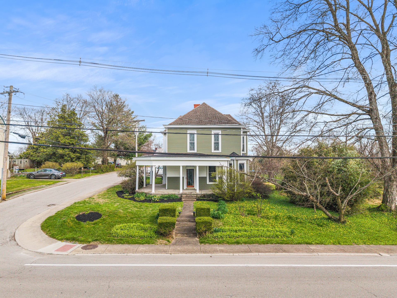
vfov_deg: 56.8
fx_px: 275
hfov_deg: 71.6
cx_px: 198
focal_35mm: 24
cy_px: 149
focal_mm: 8.67
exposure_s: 1/4000
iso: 170
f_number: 1.8
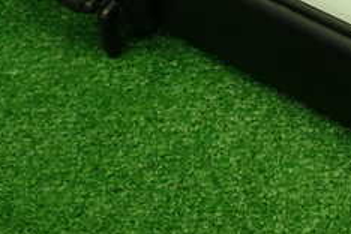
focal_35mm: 96
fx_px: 936
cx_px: 320
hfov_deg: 20.8
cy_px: -34
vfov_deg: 13.9
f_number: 2.5
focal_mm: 6.37
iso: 200
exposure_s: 1/60
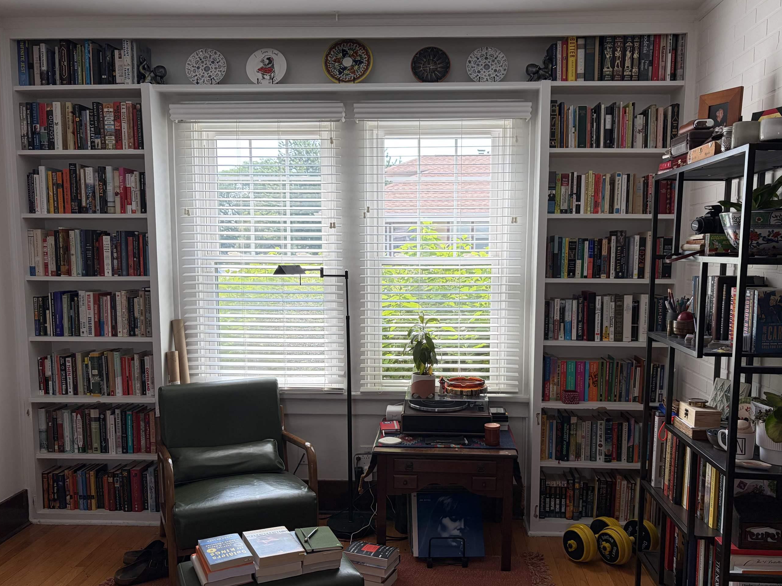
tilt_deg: -5.6
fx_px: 700
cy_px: 333
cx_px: 409
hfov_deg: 58.3
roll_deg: +0.5
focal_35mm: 31
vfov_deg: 45.3
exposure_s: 1/212
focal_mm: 5.96
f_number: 1.6
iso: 50
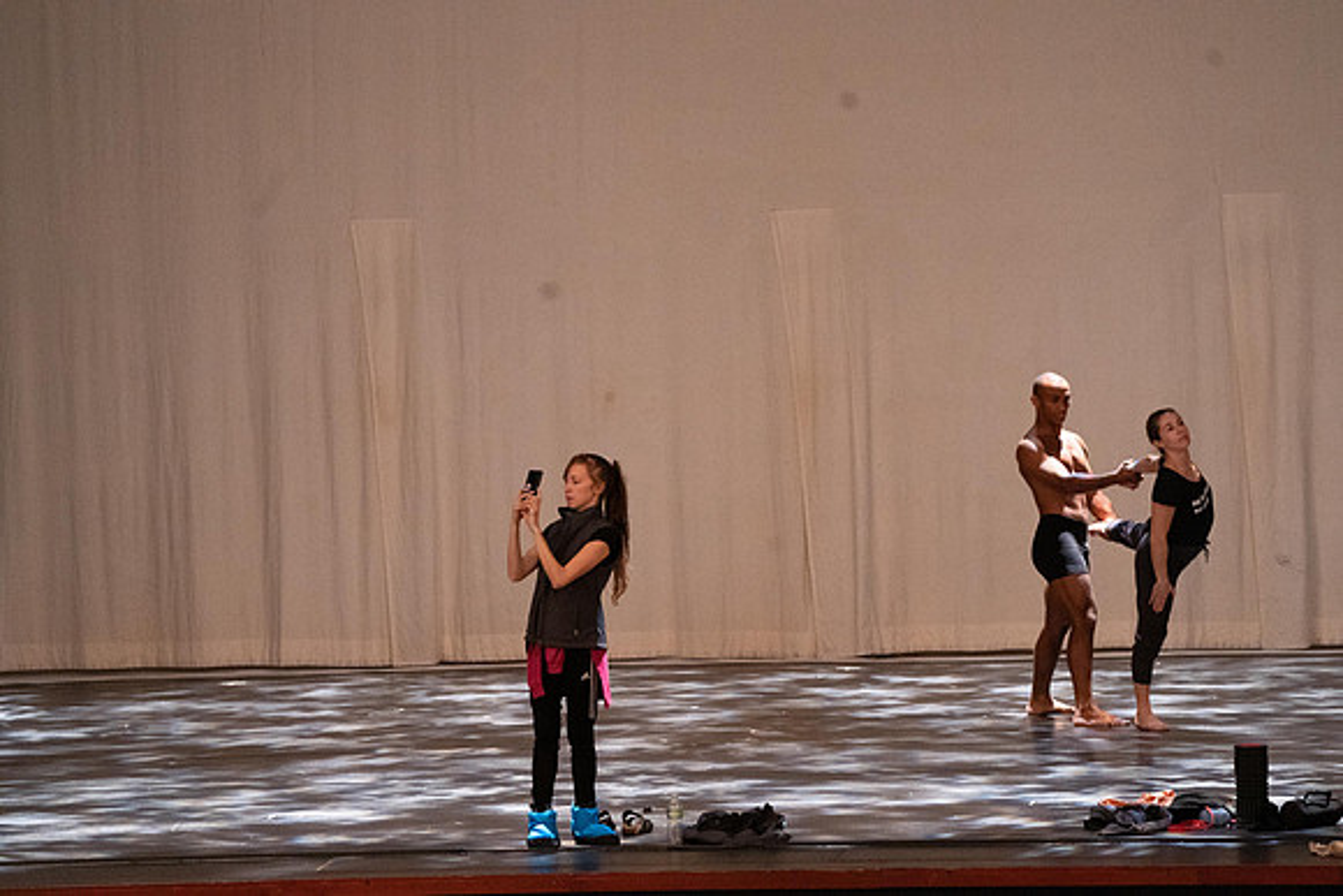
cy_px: 448
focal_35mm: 212
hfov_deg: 9.7
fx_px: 7910
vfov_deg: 6.5
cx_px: 672
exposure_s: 1/40
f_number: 7.1
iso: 5000
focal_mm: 212
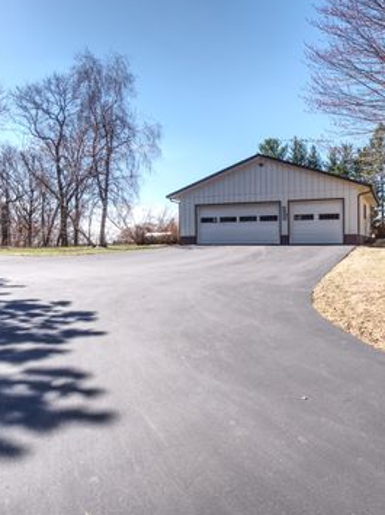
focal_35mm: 24
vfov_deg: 71.6
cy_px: 256
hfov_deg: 54.3
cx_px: 285
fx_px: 356
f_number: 8
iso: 200
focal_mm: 8
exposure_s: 1/320
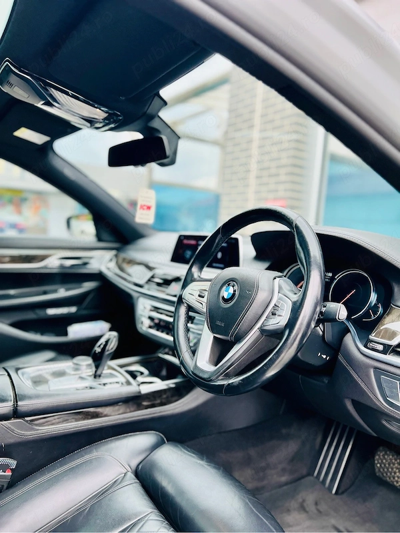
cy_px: 266
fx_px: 401
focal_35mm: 26
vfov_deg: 67.3
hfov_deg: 53.1
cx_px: 200
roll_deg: -4.2
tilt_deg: -3.9
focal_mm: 5.7
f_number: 1.5
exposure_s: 1/504
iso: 50
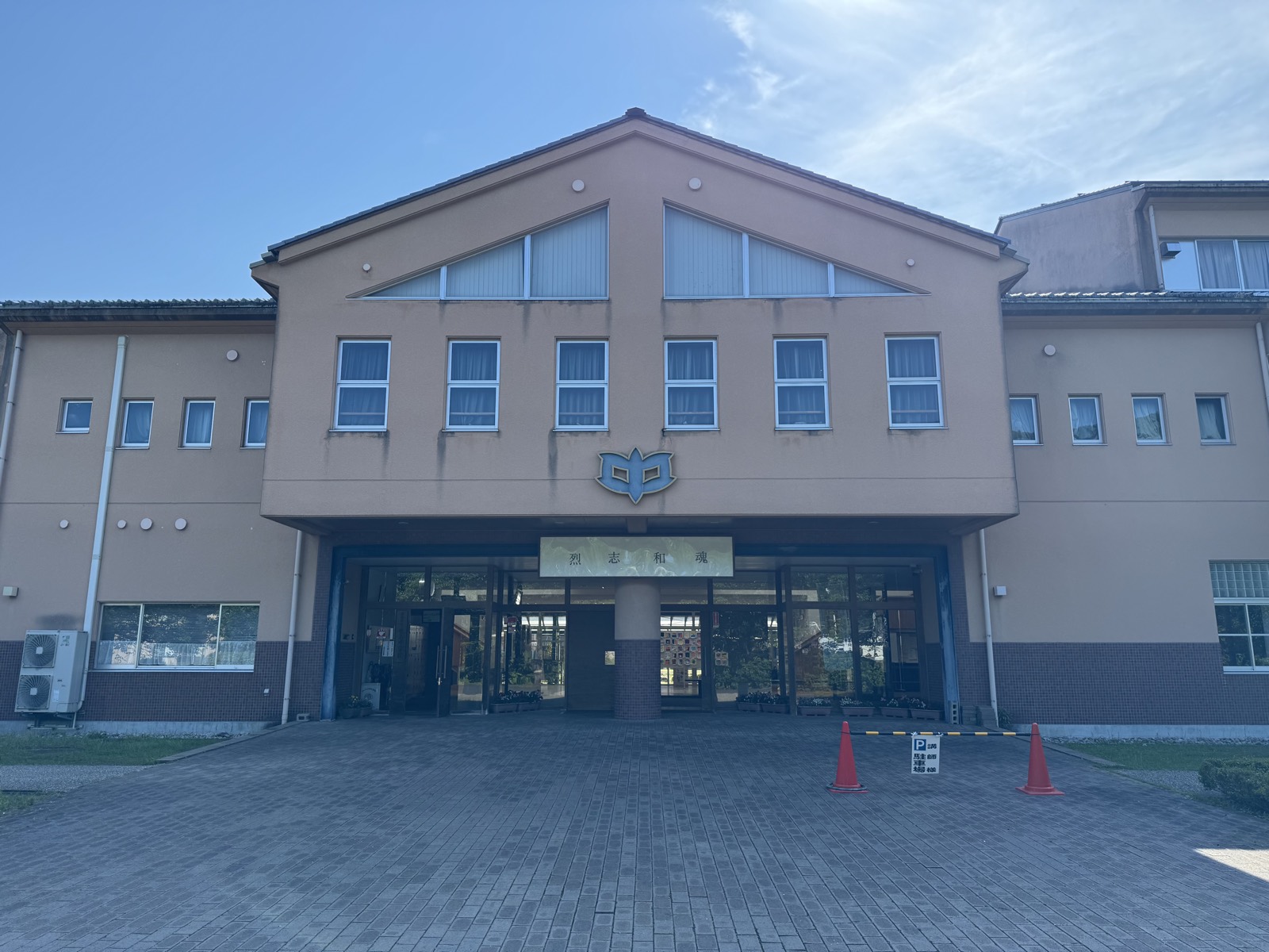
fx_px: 880
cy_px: 476
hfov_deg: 71.6
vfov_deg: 56.8
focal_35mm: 24
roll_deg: -0.8
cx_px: 634
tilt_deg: +11.7
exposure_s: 1/1869
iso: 80
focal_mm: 6.76
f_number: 1.78
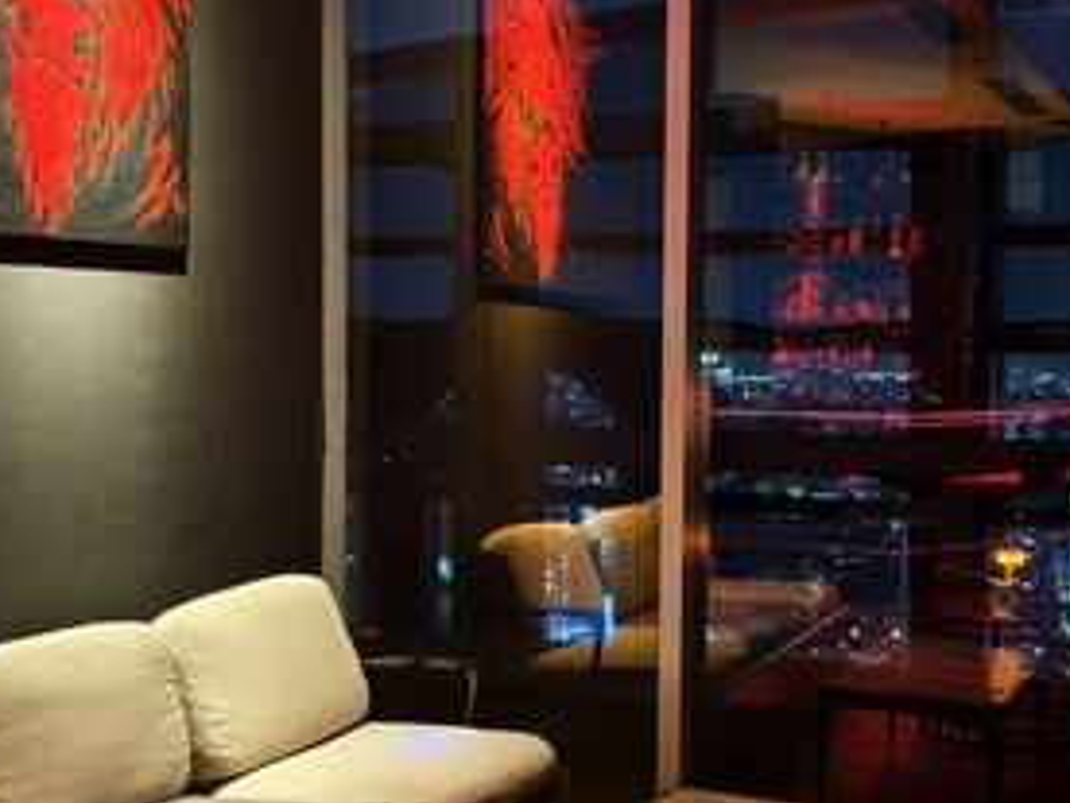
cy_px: 403
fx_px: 1546
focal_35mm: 50
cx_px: 616
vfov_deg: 29.1
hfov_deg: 38.1
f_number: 1.57
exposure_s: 1/15
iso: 3707
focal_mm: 6.54
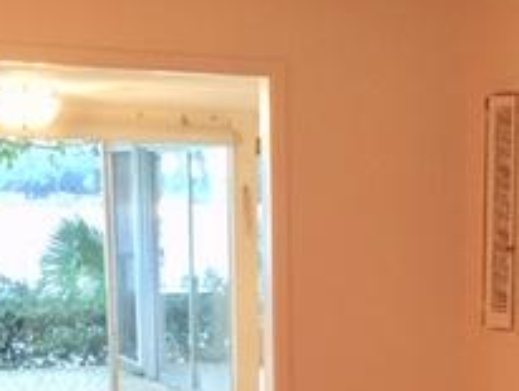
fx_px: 1351
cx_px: 446
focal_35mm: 90
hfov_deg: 21.4
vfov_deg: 15.9
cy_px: 457
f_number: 2.2
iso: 100
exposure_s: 1/15
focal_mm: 4.15
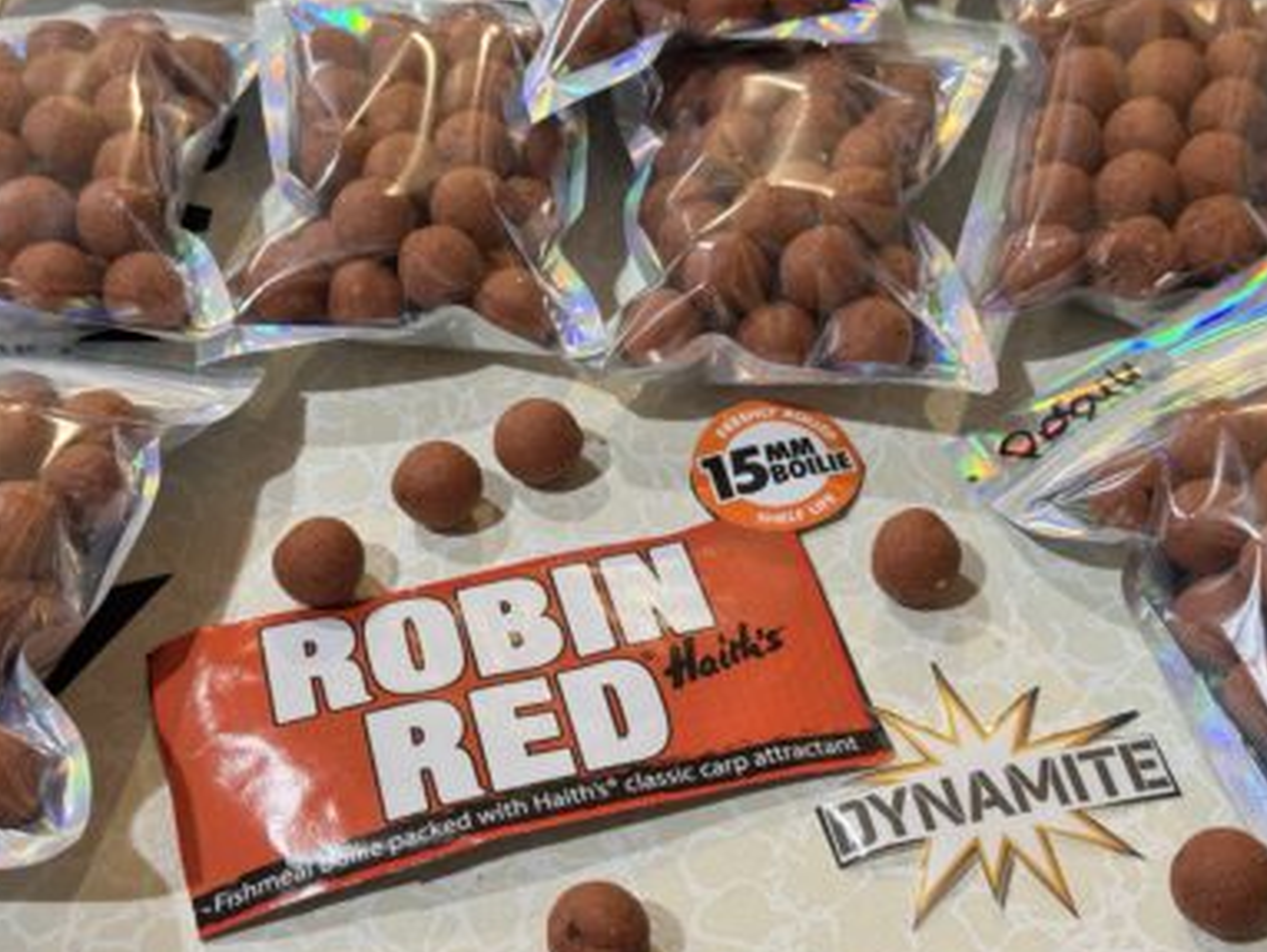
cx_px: 634
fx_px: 1978
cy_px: 473
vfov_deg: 27.1
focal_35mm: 54
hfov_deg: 35.5
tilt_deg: -50.2
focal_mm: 6.76
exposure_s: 1/50
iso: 250
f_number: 1.78
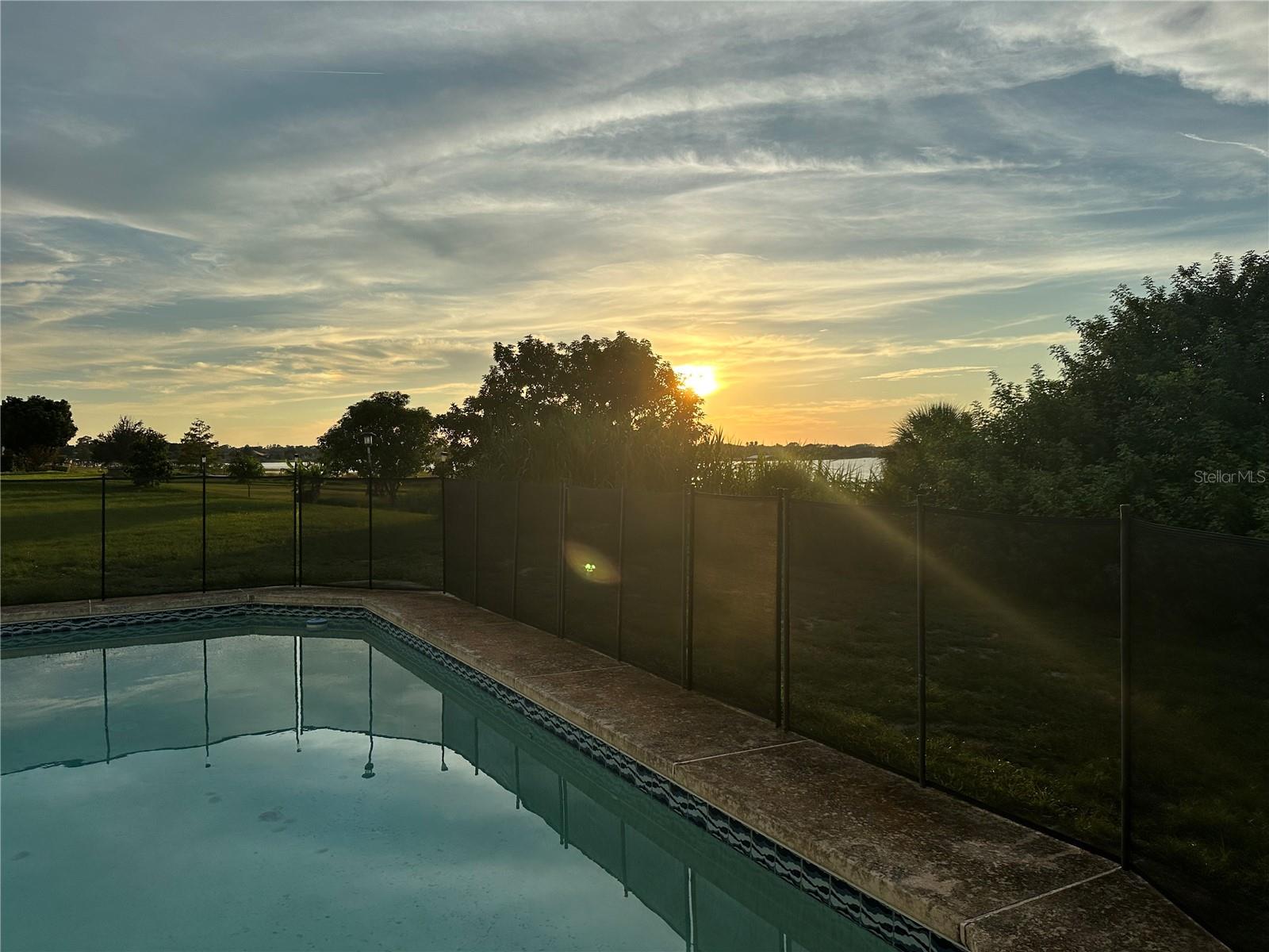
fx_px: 880
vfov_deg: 56.8
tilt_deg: -1.5
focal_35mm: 24
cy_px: 476
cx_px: 634
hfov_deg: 71.6
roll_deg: +0.1
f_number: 1.78
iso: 80
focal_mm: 6.86
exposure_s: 1/6211
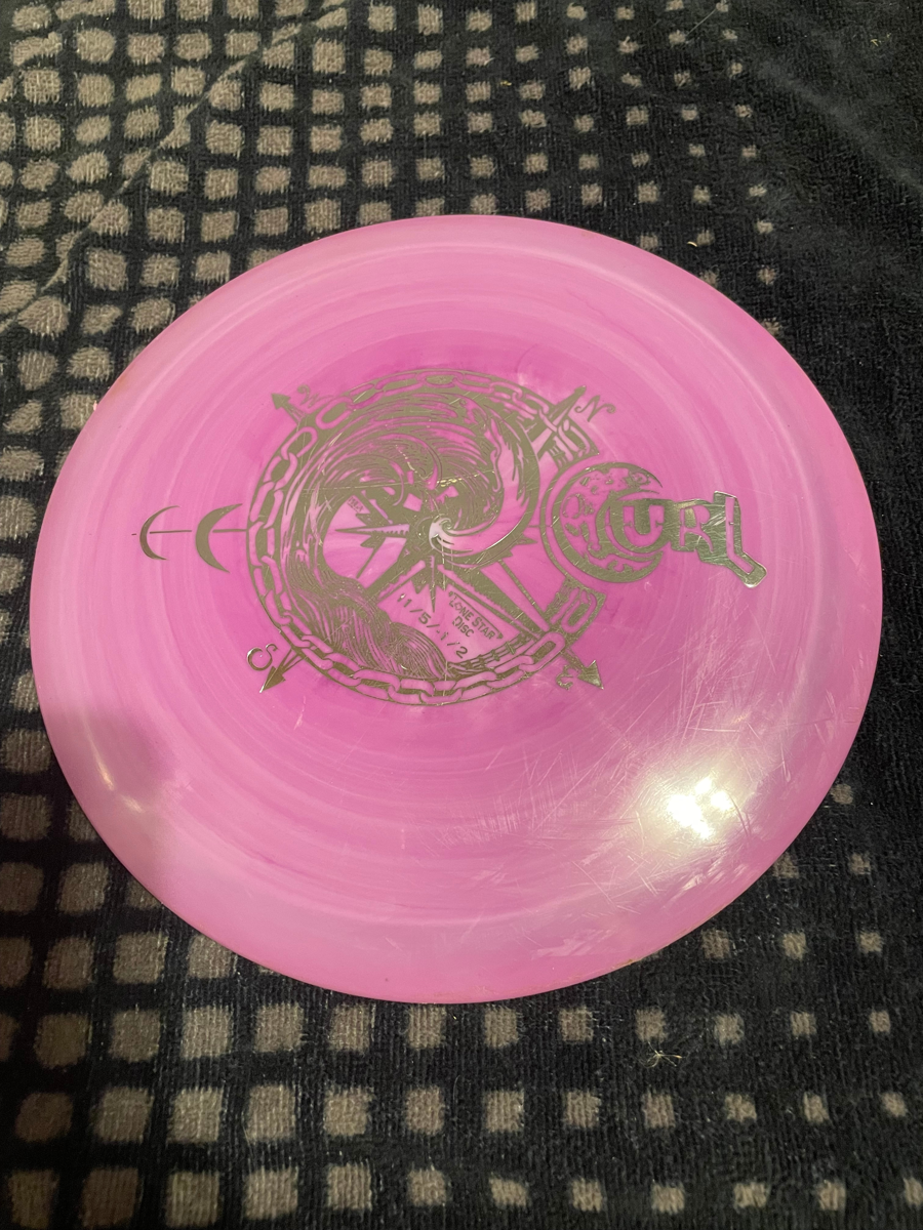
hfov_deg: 53.1
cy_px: 615
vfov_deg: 67.3
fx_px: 924
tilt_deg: -68.6
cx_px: 462
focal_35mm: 26
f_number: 1.6
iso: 400
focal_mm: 4.2
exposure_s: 1/40
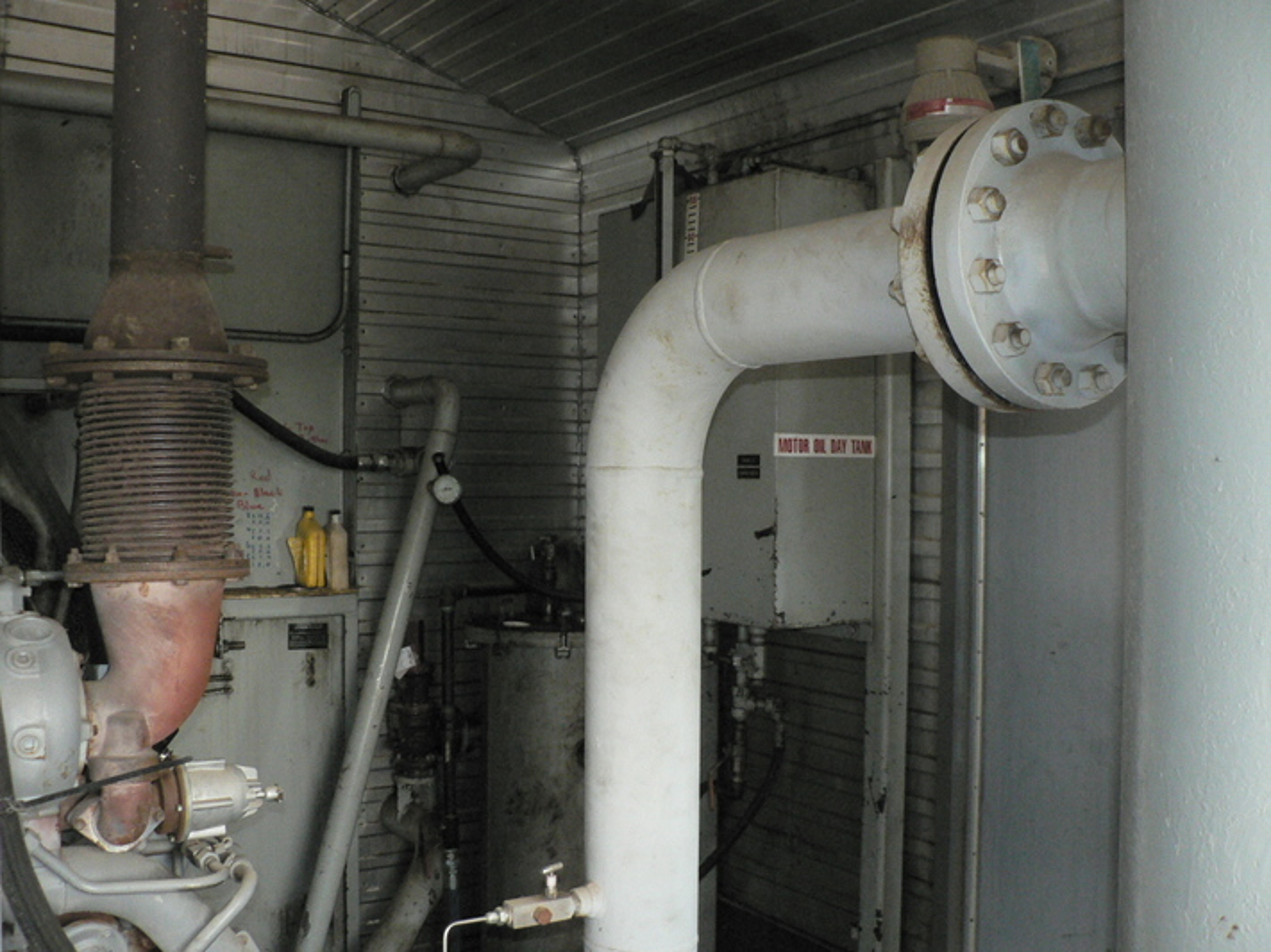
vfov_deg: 39.6
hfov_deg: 51.4
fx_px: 1322
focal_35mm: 36
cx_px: 636
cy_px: 476
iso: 400
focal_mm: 6
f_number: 2.8
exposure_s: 1/125
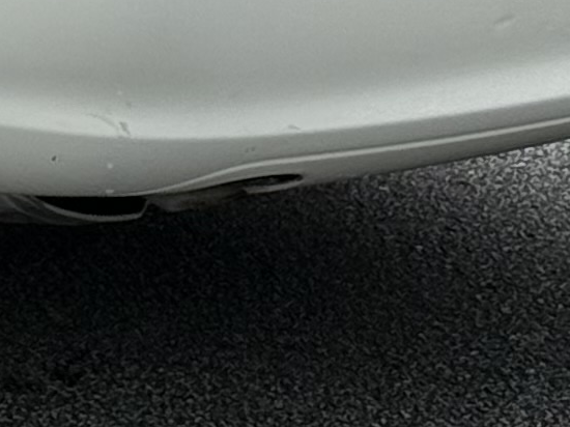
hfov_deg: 5.4
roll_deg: -2.5
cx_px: -815
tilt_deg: -4.3
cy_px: -653
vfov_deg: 4.1
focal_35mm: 352
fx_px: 5794
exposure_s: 1/5587
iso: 64
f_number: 1.78
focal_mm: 6.76
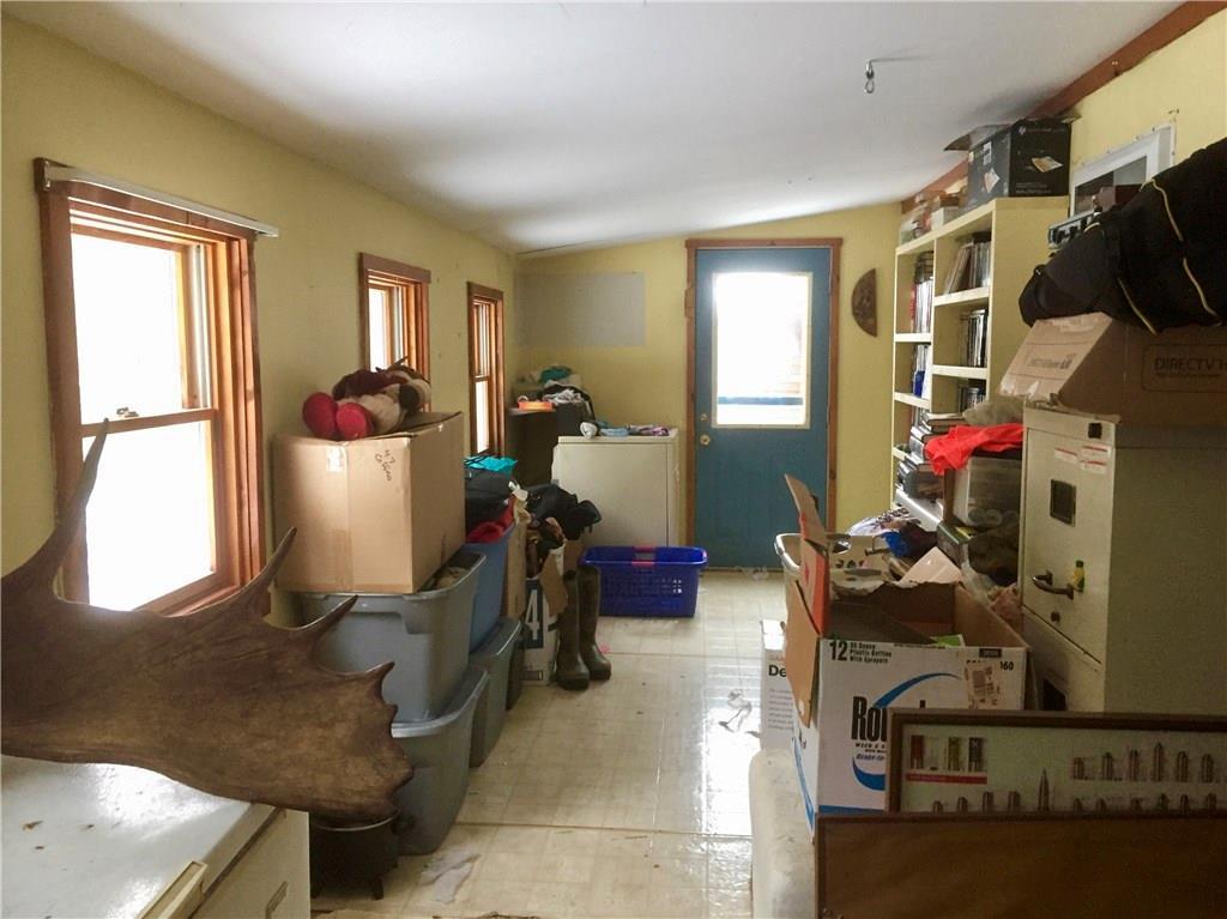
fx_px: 1027
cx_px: 614
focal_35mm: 29
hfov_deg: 61.7
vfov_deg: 48.2
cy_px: 460
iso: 200
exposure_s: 1/30
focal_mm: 4.15
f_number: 2.2
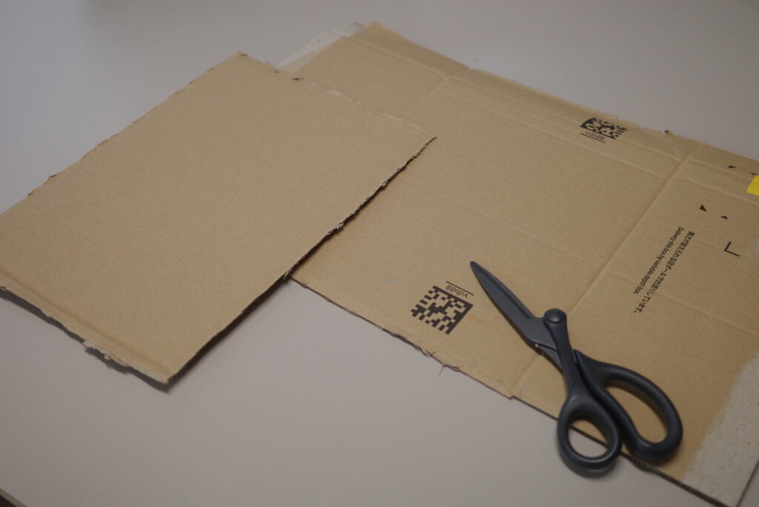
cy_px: 254
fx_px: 843
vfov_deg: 33.4
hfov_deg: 48.5
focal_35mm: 40
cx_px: 380
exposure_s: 1/50
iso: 640
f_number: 2.8
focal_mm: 26
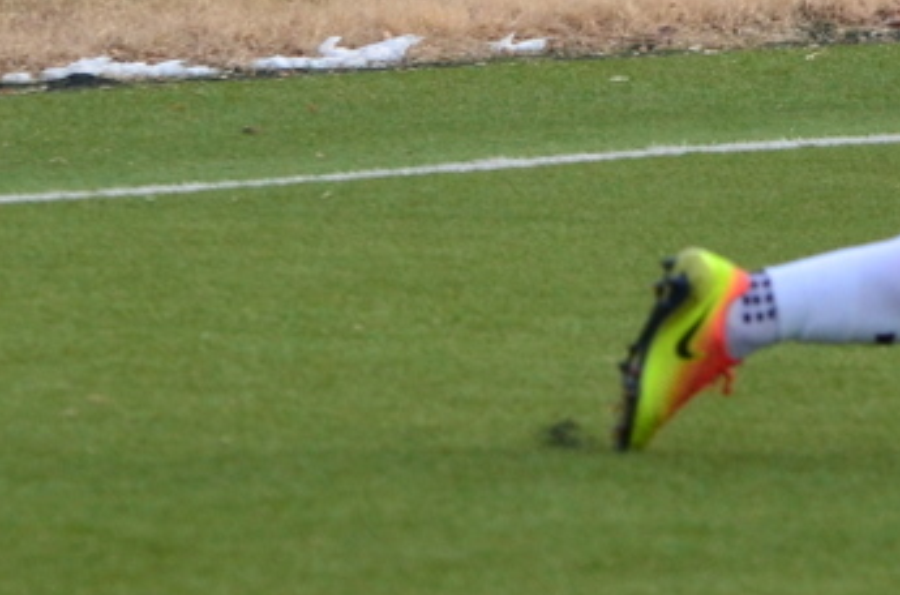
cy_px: 9
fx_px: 18225
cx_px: 1304
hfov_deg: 2.8
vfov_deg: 1.9
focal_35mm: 731
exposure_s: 1/1600
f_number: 5
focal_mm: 140
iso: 800
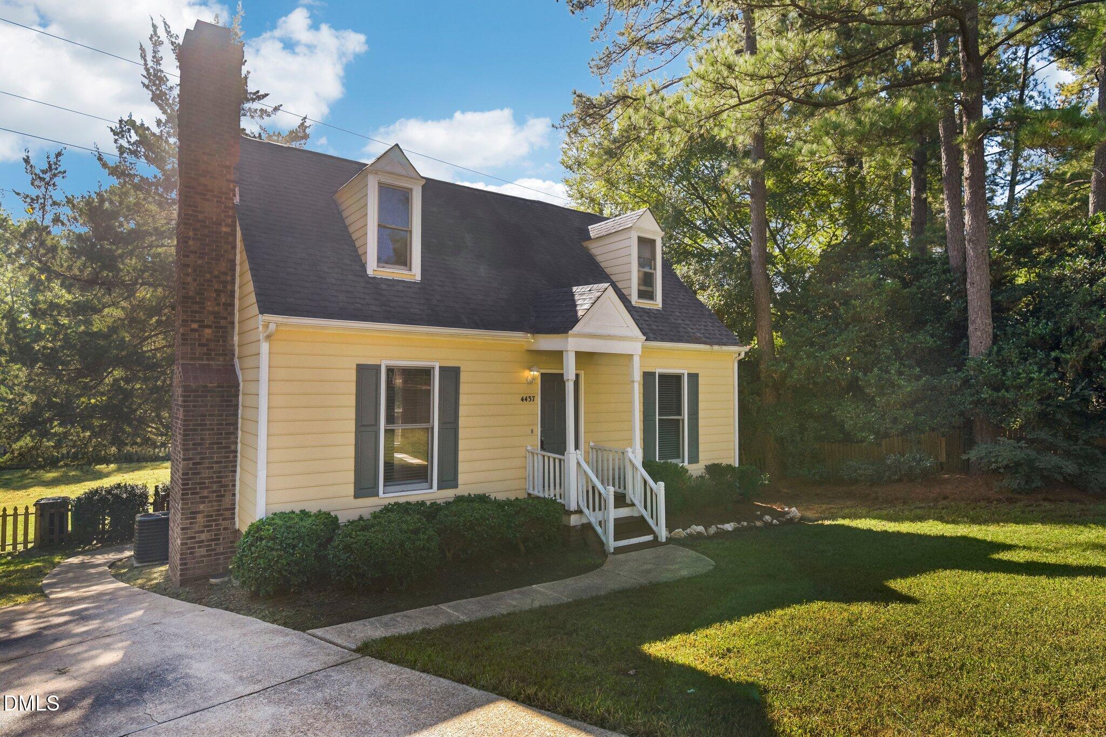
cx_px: 553
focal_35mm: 20
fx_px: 614
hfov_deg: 84.0
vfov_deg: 61.9
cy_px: 368
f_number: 8
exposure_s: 1/250
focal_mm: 20
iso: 160
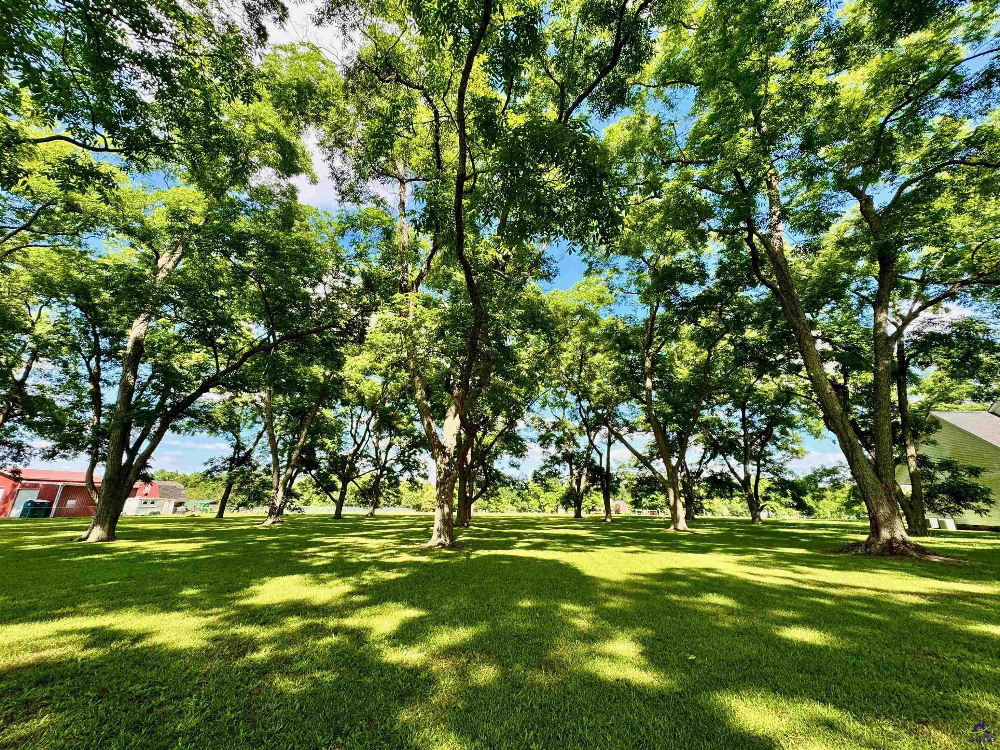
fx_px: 404
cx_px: 500
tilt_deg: +17.6
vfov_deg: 85.7
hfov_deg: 102.1
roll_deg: -0.7
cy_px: 375
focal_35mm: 14
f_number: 2.2
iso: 40
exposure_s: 1/347
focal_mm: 2.22
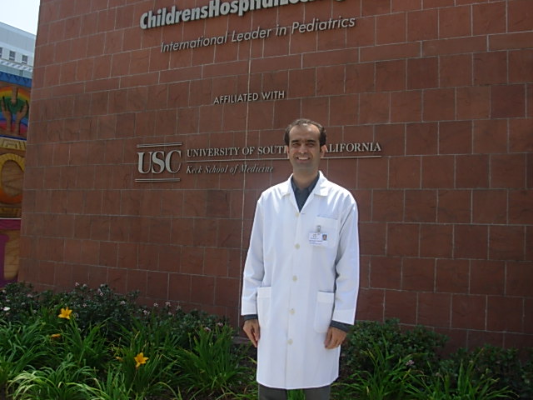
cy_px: 200
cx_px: 266
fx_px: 585
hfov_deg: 49.0
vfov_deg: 37.7
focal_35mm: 38
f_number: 2.9
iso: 50
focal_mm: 6.3
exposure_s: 1/745
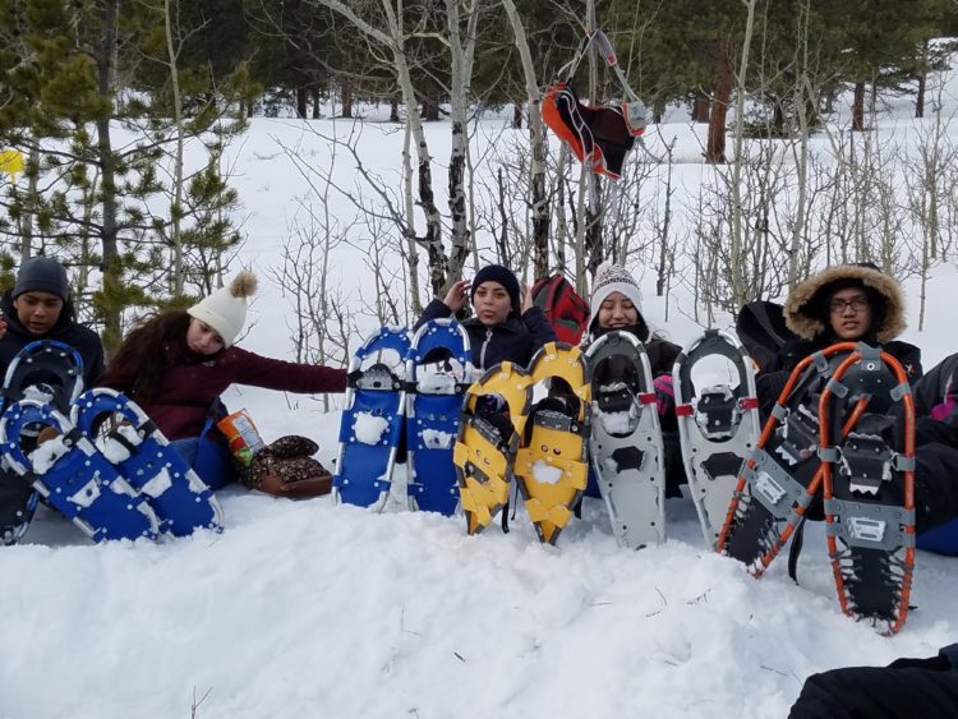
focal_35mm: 26
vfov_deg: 53.1
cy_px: 360
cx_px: 479
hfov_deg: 67.3
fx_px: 720
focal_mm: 4.2
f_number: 1.7
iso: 50
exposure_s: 1/2104
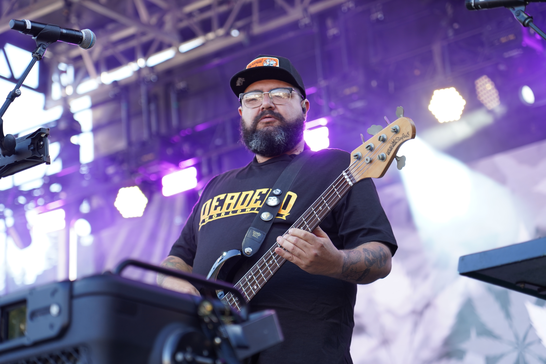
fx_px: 1592
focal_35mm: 105
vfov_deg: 13.0
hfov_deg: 19.5
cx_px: 273
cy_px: 182
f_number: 4
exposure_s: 1/125
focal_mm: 105
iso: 250
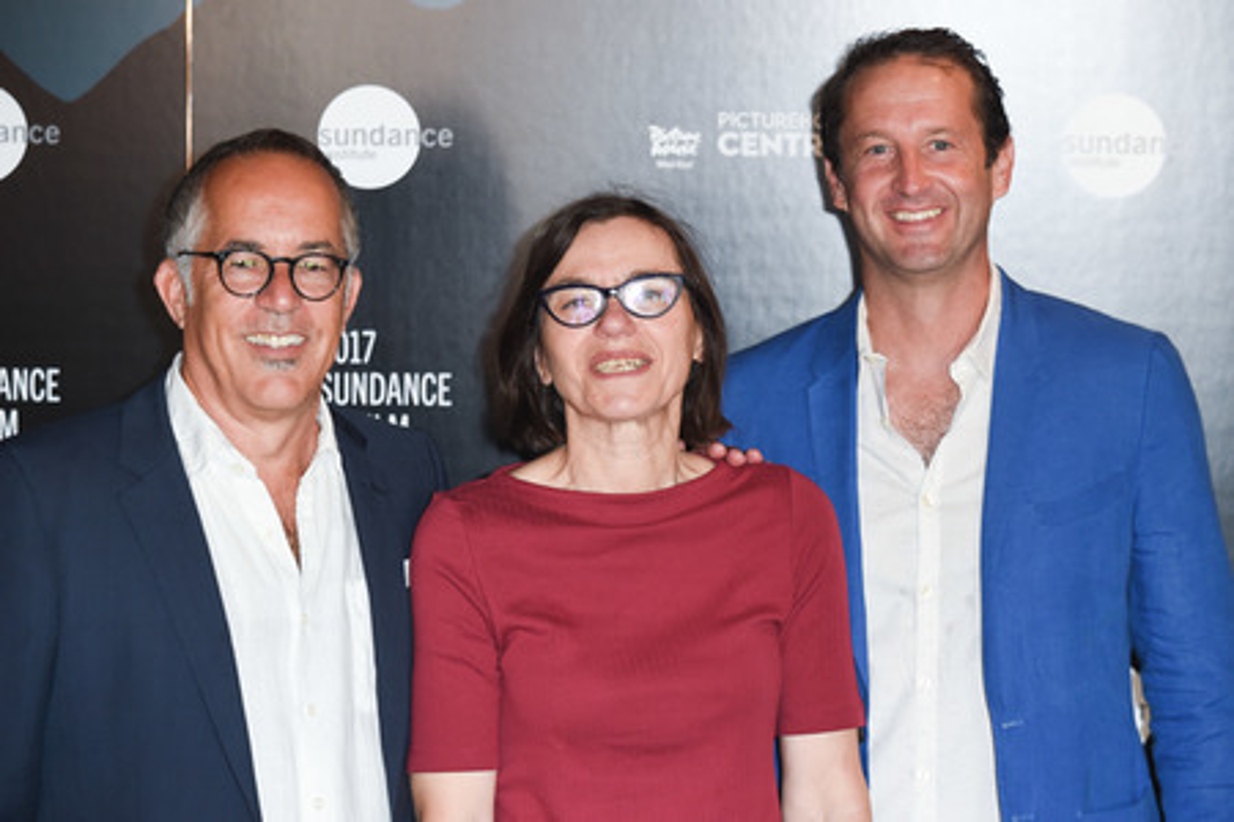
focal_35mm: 120
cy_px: 411
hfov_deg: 17.1
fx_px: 4113
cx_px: 617
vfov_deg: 11.4
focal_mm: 120
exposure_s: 1/250
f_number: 4
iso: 1600
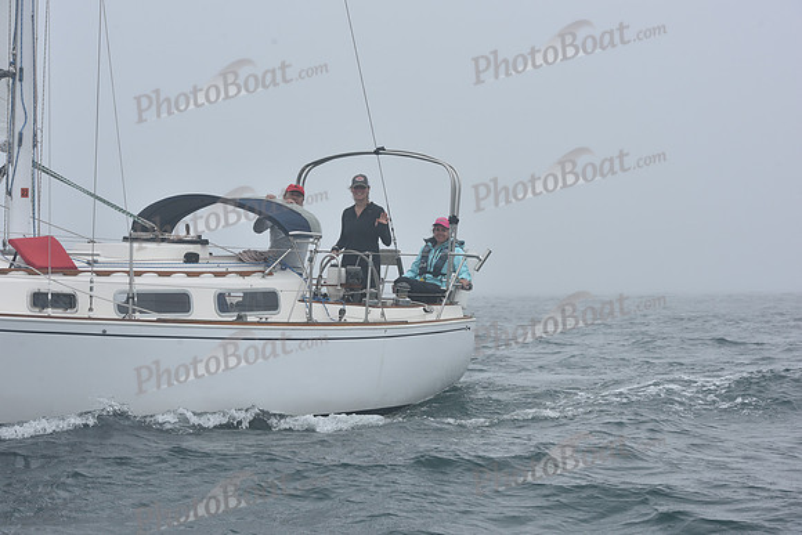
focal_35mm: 98
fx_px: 2184
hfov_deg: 20.8
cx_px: 401
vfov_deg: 14.0
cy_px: 268
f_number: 10
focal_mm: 98
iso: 250
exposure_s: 1/800
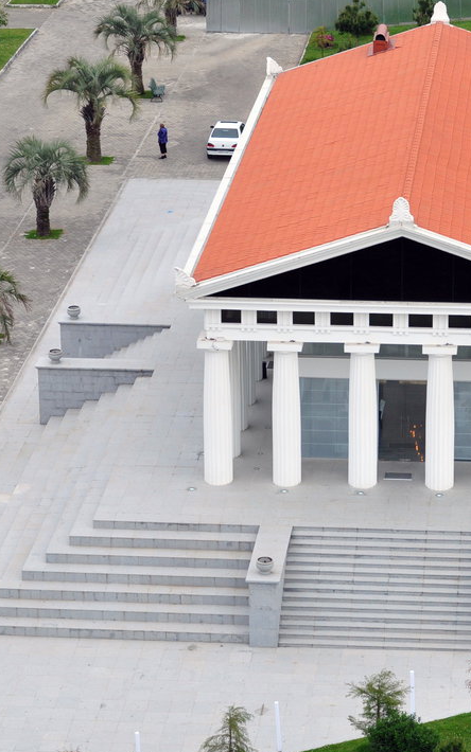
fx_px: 2648
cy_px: 351
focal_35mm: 129
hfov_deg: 10.1
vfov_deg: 16.2
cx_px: 423
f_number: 5.6
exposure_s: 1/125
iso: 500
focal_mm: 50
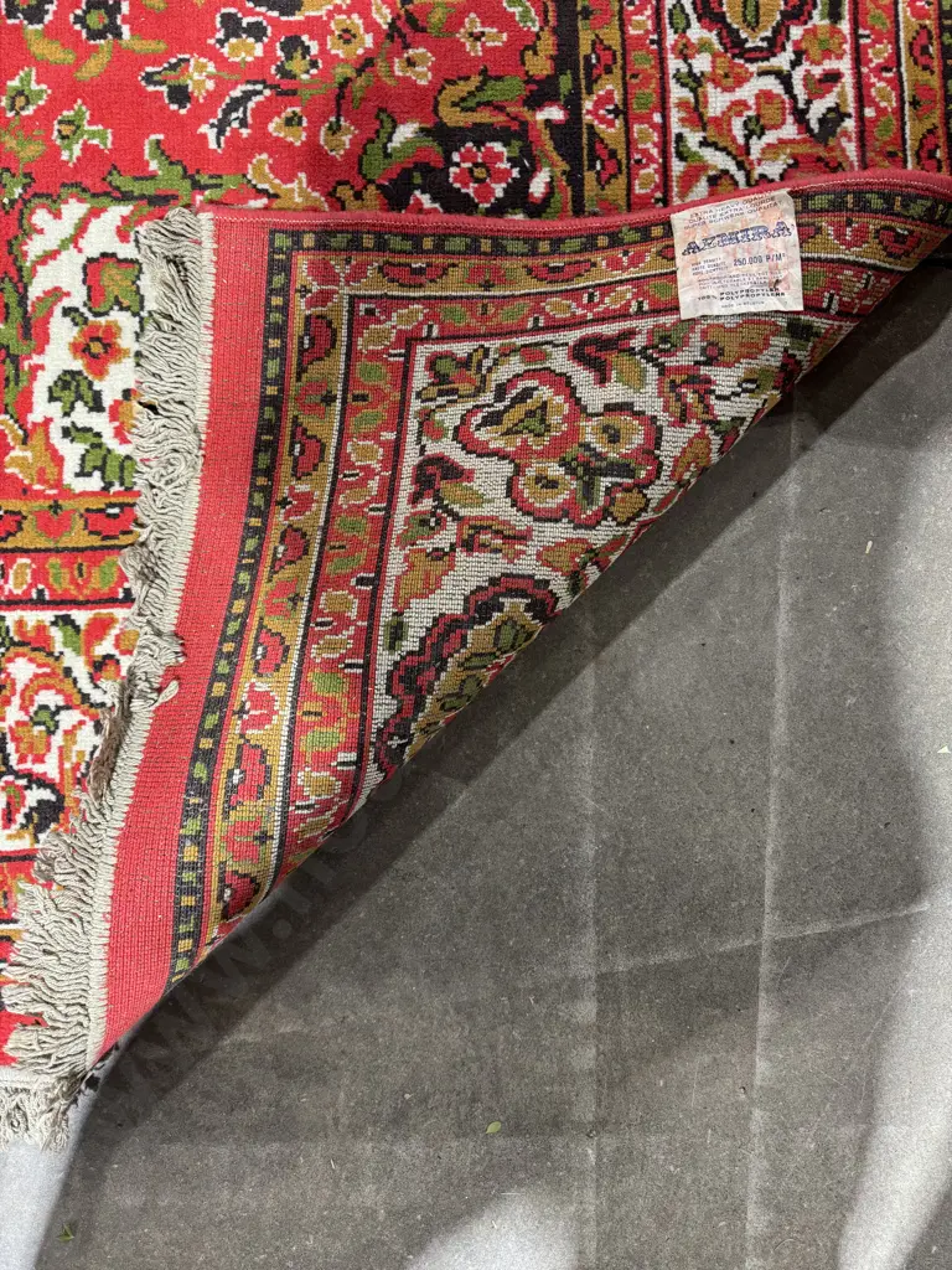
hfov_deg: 56.8
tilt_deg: -86.8
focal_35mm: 24
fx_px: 880
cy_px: 635
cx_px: 476
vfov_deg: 71.6
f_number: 1.78
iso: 320
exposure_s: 1/60
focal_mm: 6.76
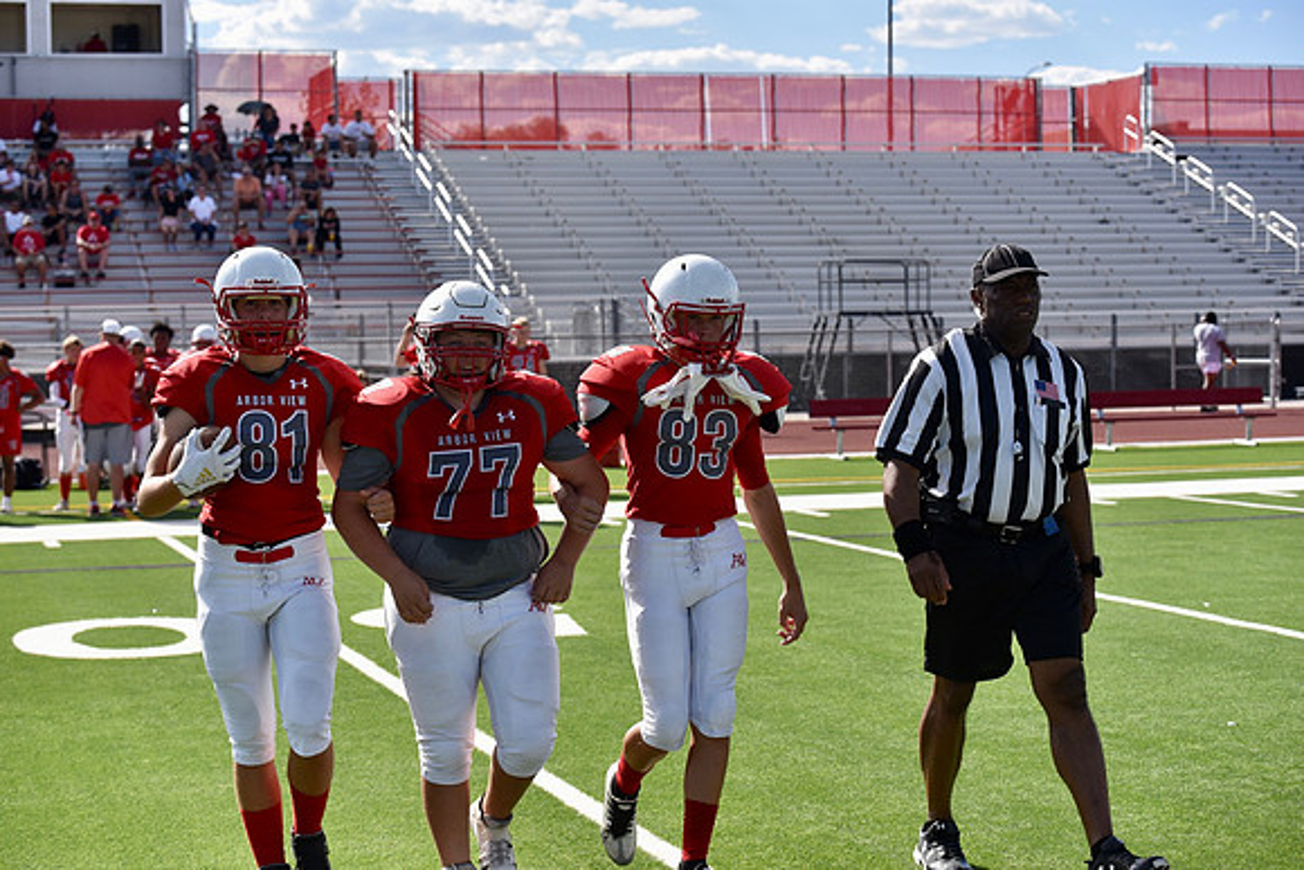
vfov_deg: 19.5
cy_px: 435
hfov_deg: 28.8
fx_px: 2536
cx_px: 652
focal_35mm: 70
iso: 500
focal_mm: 70
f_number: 4
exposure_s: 1/4000
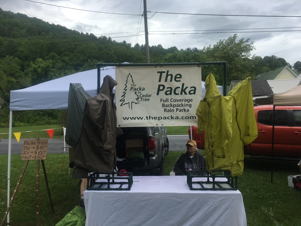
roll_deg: +3.2
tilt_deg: -1.0
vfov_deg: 48.2
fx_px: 252
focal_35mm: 29
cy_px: 113
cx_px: 150
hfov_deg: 61.7
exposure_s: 1/999
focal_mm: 4.15
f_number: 2.2
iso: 25
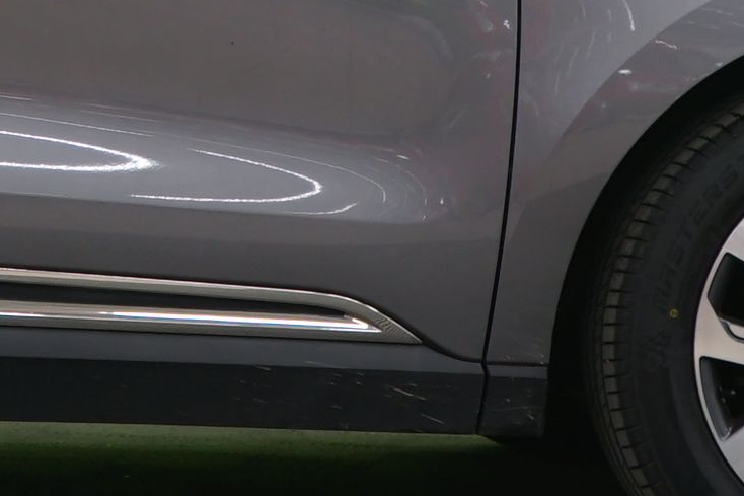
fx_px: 4876
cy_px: -361
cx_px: -210
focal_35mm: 236
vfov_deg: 5.7
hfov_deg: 8.6
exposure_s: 1/8
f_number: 5
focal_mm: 44
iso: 400
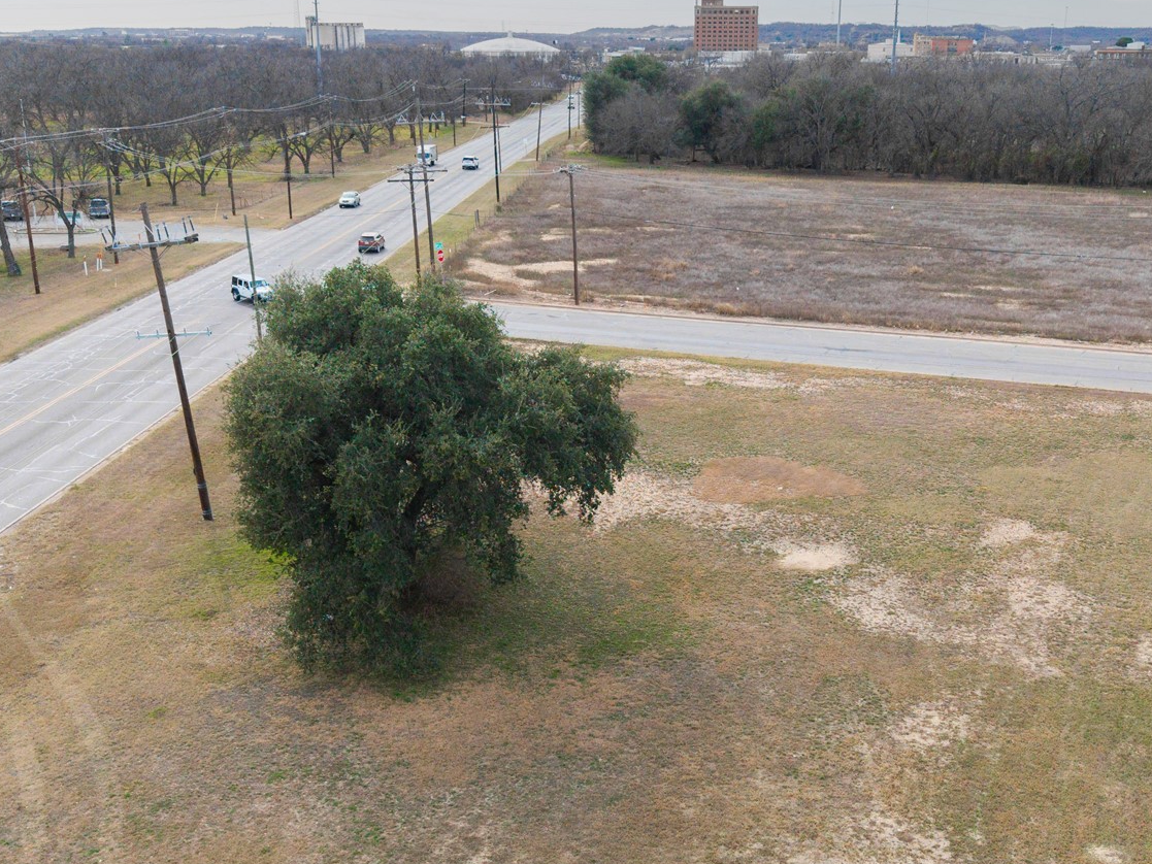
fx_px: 1464
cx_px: 627
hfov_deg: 42.9
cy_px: 529
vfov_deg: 32.8
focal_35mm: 44
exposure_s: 1/3000
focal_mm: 8.67
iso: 210
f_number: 1.8
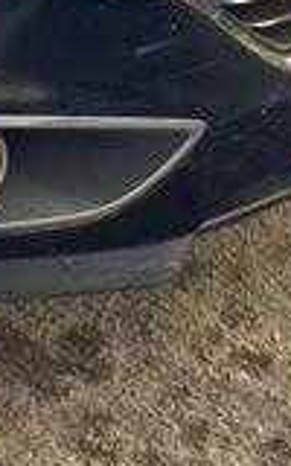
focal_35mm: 112
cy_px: -115
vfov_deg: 17.6
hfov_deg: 9.5
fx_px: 1421
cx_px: -535
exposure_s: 1/122
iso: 50
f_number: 1.8
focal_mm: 4.25
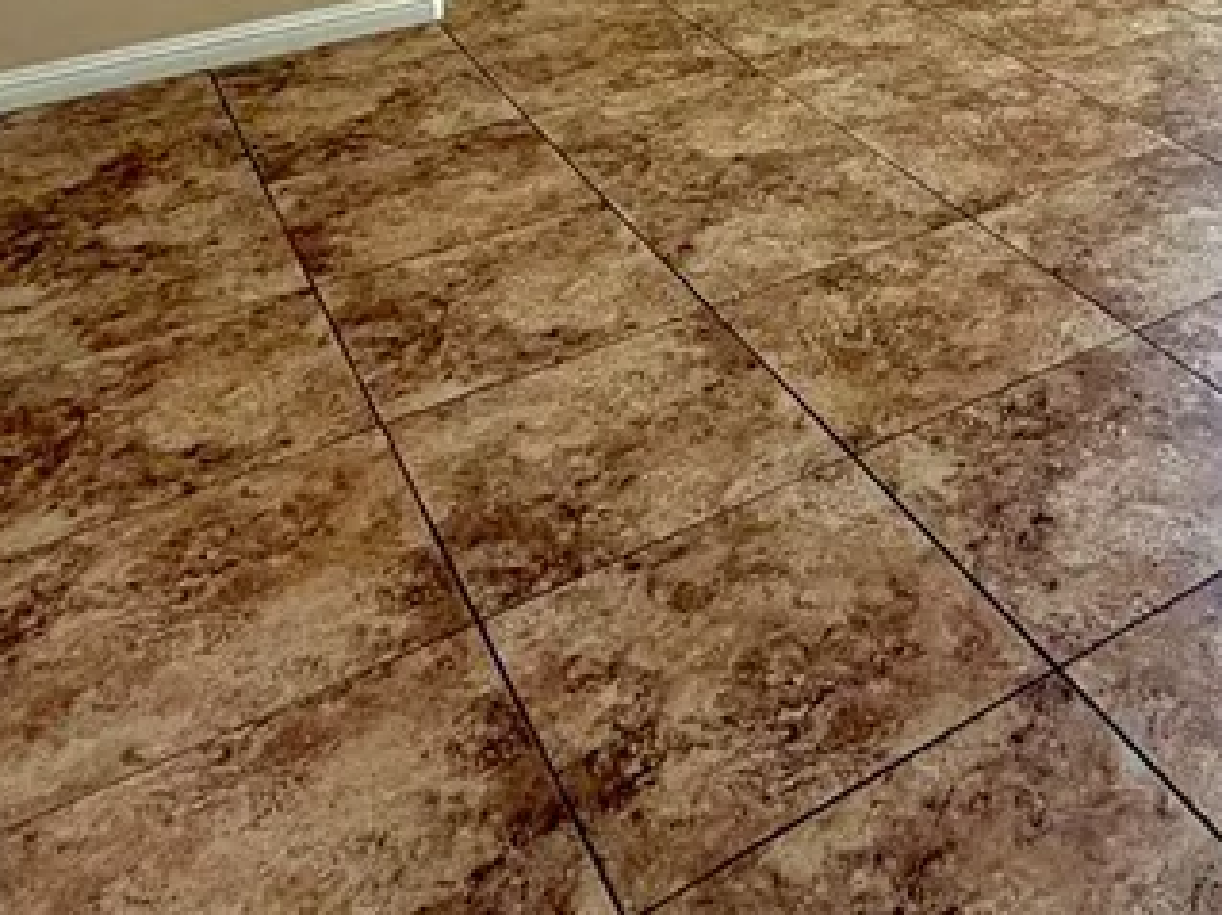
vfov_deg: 24.3
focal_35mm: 45
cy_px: -494
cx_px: 1142
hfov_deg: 38.6
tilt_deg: -1.7
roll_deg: +1.7
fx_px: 1588
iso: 64
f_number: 2.2
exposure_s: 1/121
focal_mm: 2.22
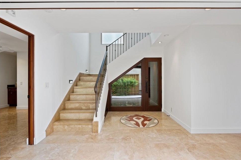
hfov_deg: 96.7
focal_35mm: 16
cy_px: 80
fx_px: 107
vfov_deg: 73.7
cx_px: 123
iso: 200
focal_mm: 10
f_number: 8
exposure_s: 1/3
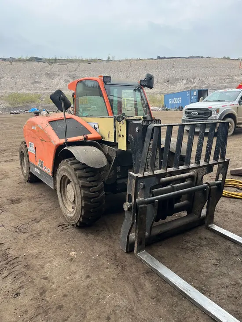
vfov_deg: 67.3
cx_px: 121
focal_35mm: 26
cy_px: 161
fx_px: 242
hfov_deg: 53.1
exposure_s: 1/563
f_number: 1.6
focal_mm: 5.1
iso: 50
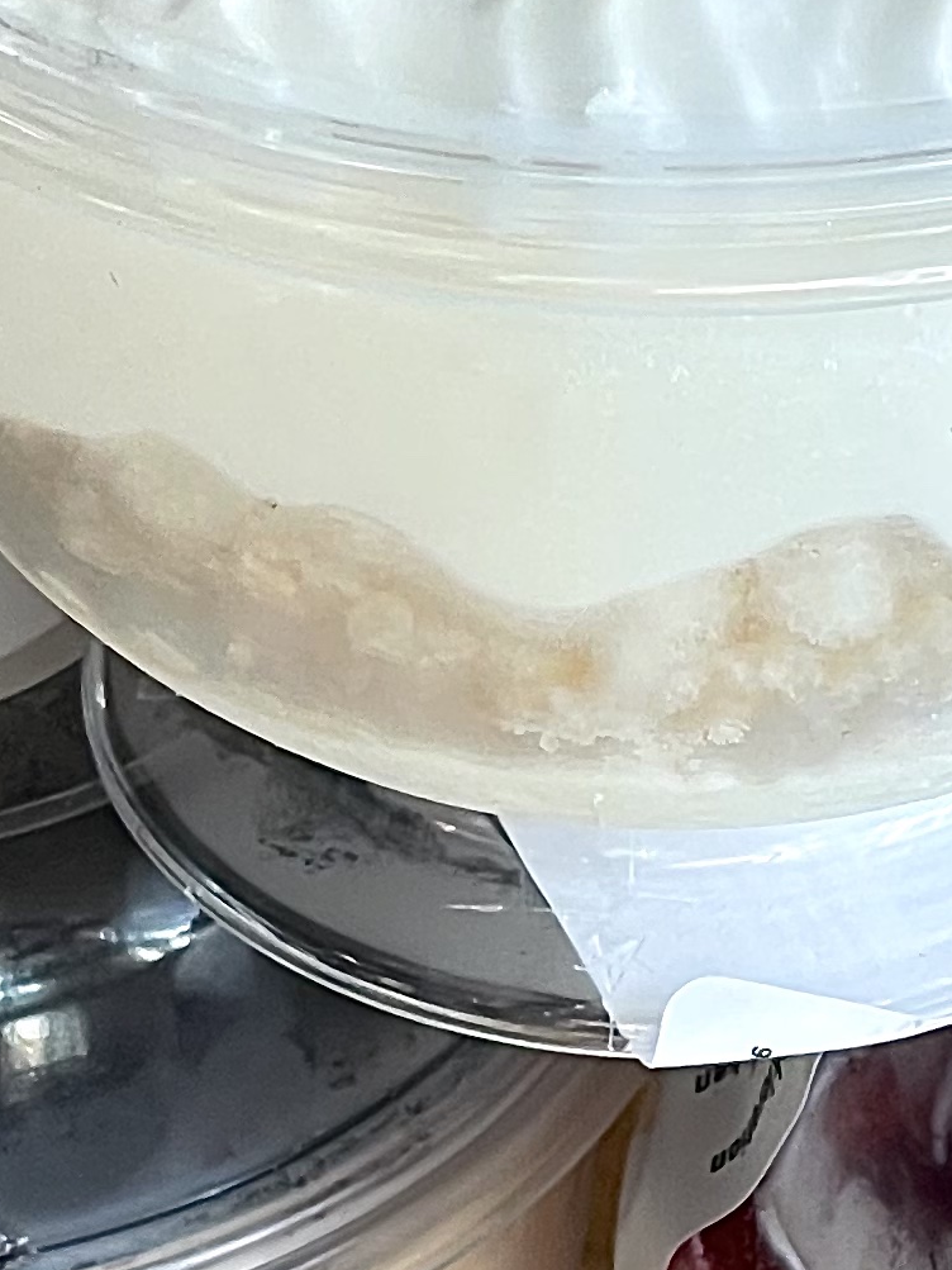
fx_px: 7665
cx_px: 629
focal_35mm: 209
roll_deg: -0.2
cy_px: 734
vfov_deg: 9.5
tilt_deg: -37.1
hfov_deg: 7.1
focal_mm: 6
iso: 50
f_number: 2
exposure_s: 1/100
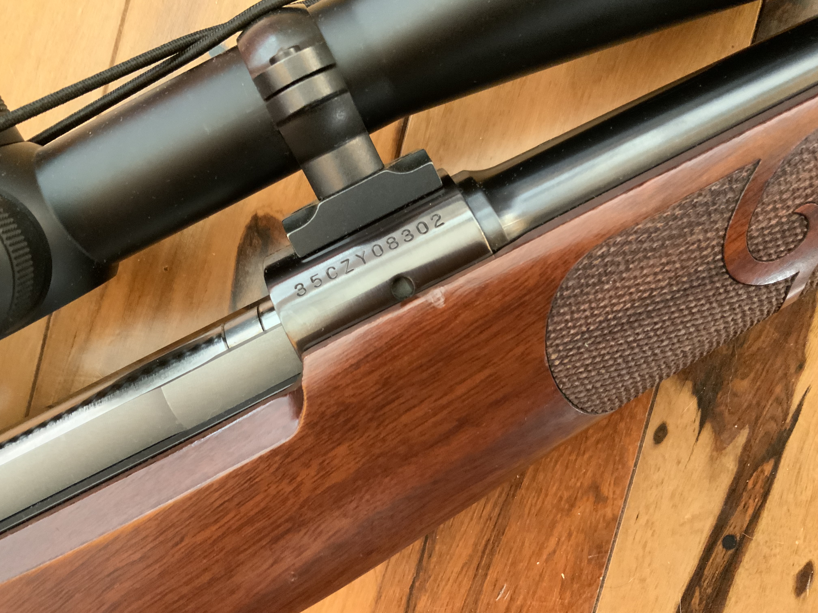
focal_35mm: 29
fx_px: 685
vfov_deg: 48.2
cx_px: 409
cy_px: 306
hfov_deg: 61.7
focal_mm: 3
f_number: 1.8
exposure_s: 1/32
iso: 320
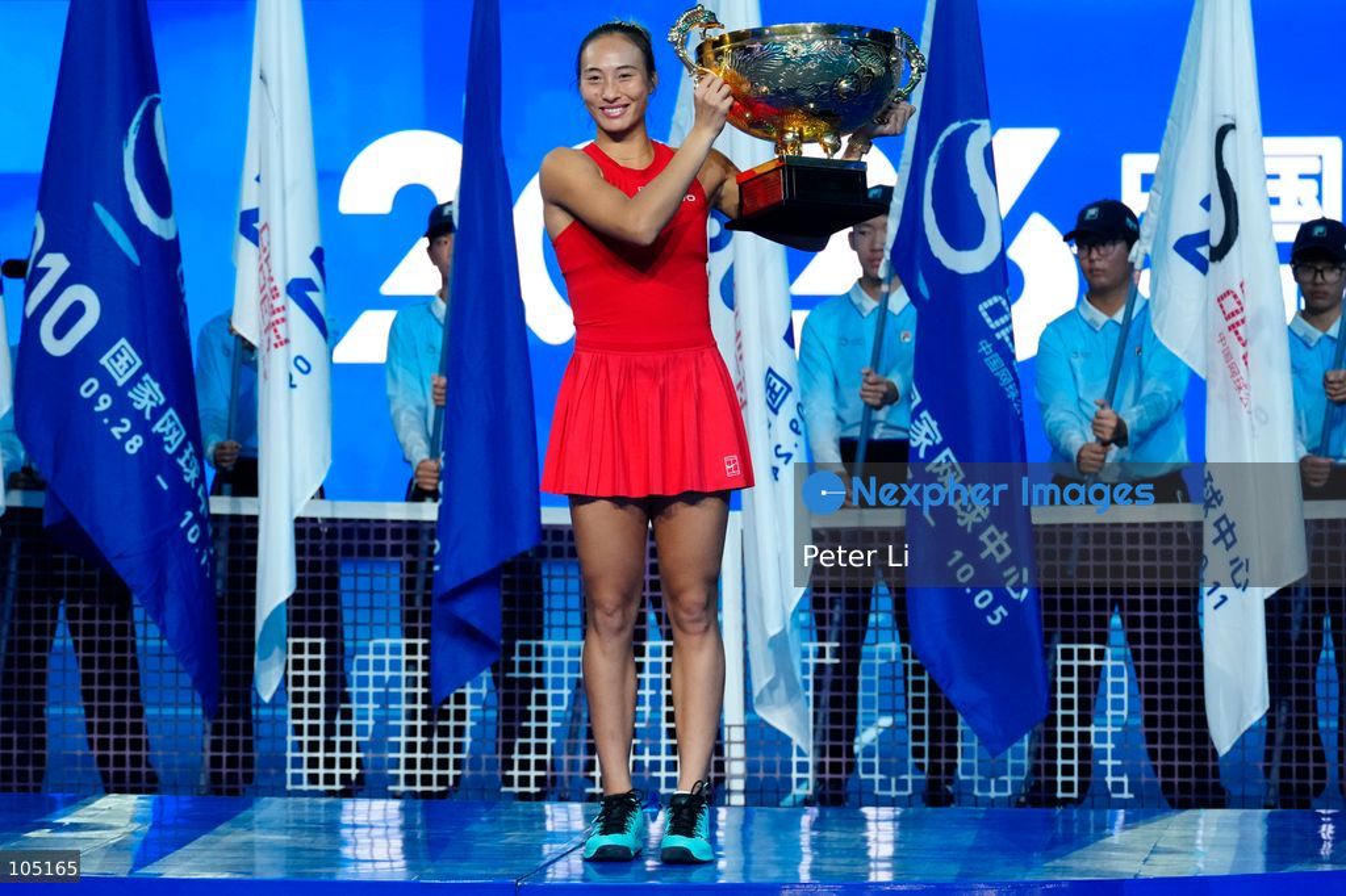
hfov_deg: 15.2
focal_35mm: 135
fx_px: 5046
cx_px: 673
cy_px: 448
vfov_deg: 10.2
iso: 4000
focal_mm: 135
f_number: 4.5
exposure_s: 1/320
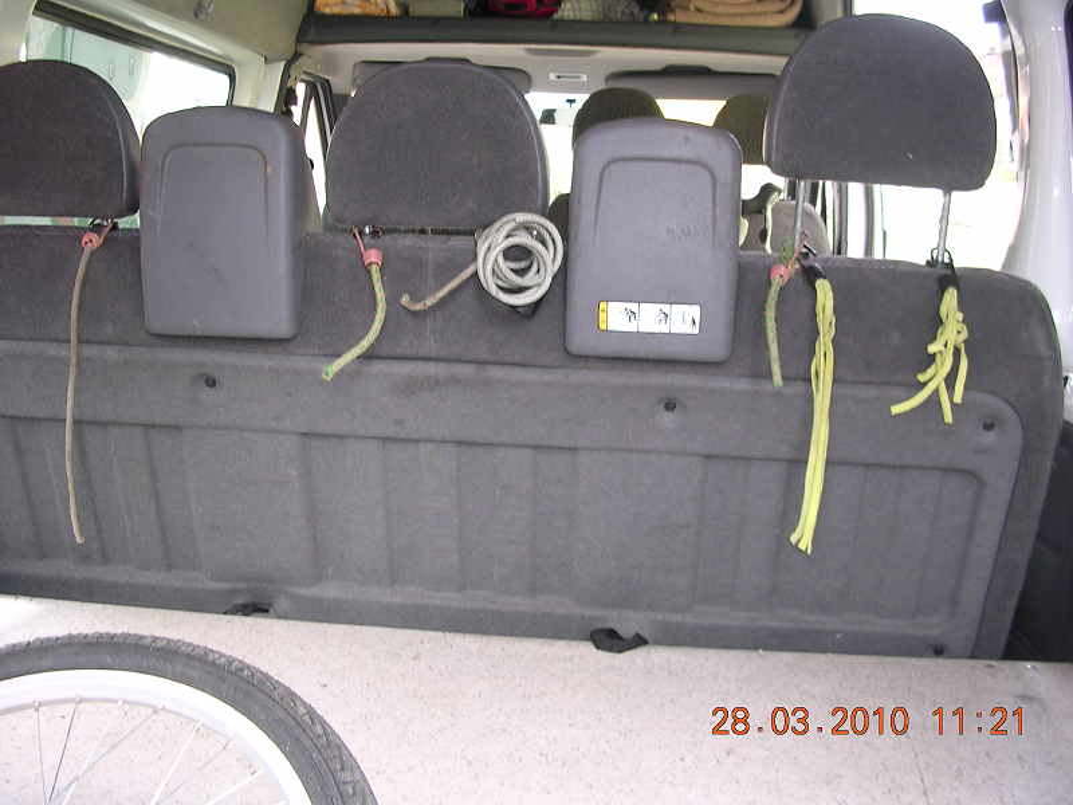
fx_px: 1178
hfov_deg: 49.0
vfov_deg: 37.7
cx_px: 536
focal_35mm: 38
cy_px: 402
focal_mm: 5.8
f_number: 2.8
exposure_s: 1/36.2
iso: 100
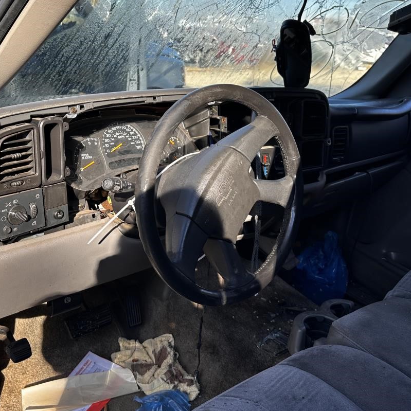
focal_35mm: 34
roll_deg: -5.0
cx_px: 160
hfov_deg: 48.1
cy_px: 181
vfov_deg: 48.3
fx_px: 457
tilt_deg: -17.8
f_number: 1.78
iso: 80
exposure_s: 1/672
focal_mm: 6.86
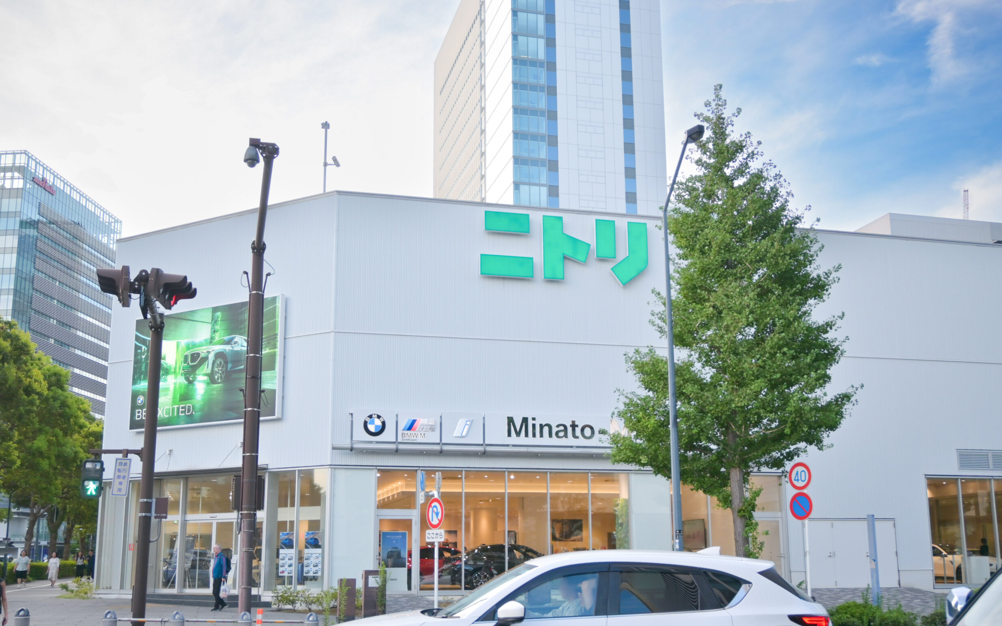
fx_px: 998
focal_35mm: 37
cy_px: 344
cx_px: 504
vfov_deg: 34.8
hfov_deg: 53.3
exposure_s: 1/160
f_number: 4.2
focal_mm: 23
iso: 100
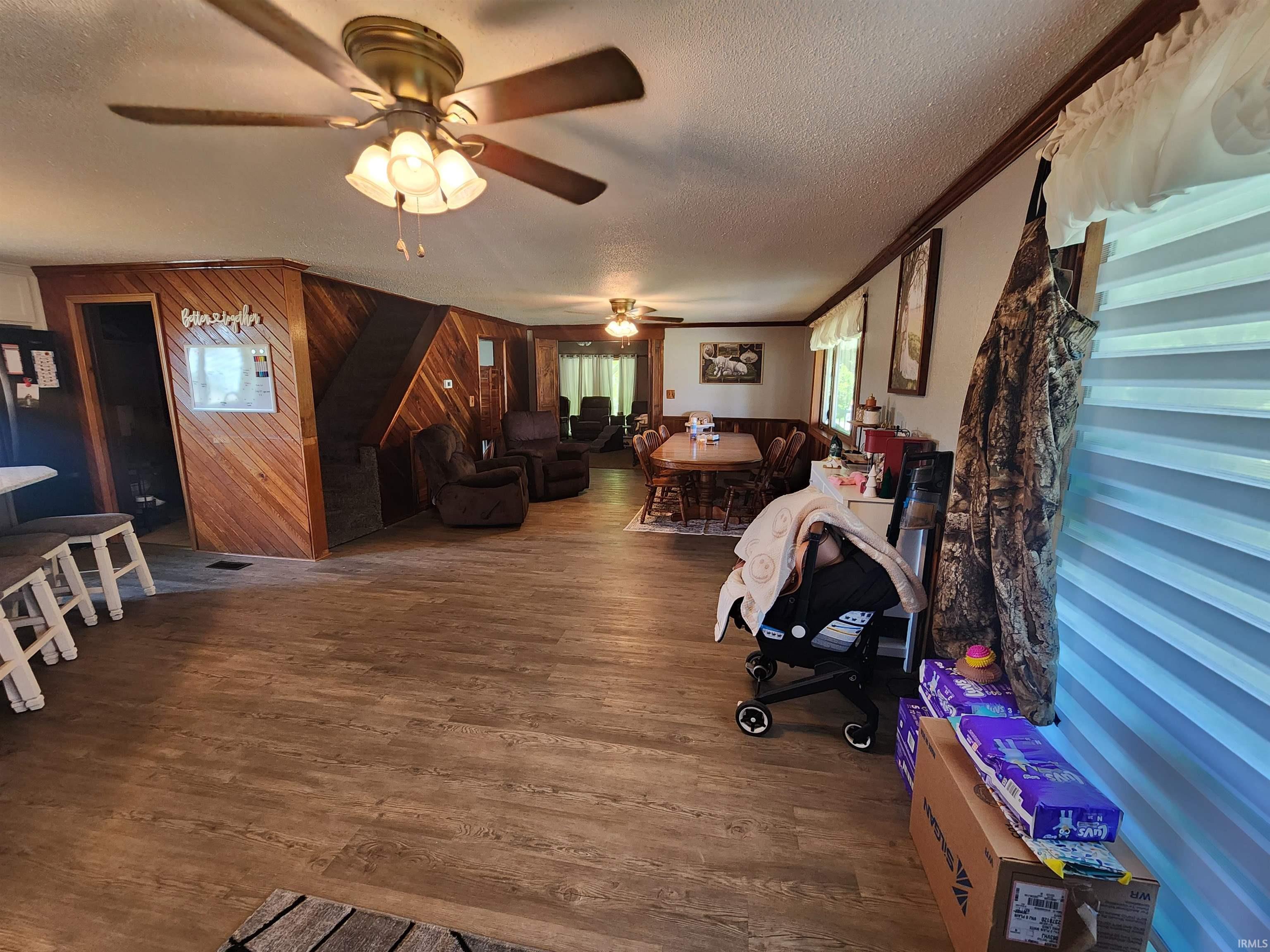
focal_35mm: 13
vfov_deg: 89.9
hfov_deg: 106.2
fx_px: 477
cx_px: 635
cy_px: 476
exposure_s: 1/60
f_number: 2.2
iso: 320
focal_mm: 2.2
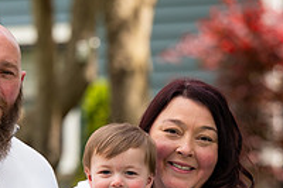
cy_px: 218
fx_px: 2906
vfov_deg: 3.7
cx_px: 67
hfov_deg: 5.6
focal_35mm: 370
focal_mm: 115
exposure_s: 1/1000
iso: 200
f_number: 3.2
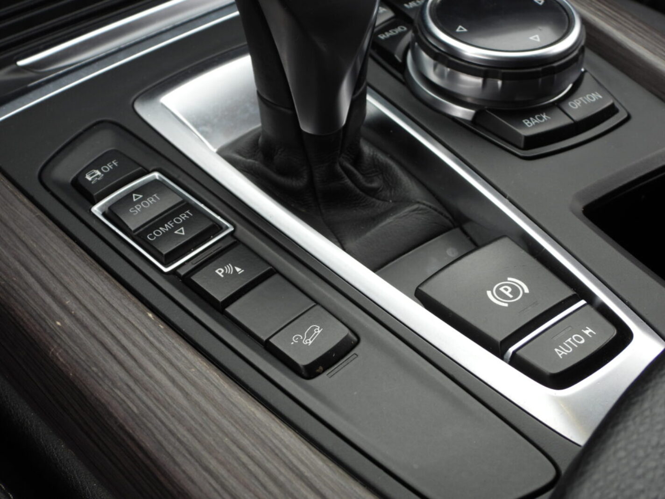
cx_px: 332
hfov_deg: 34.9
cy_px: 250
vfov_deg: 26.6
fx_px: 1057
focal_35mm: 55
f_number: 3.5
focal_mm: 9.8
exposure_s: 1/50
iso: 100
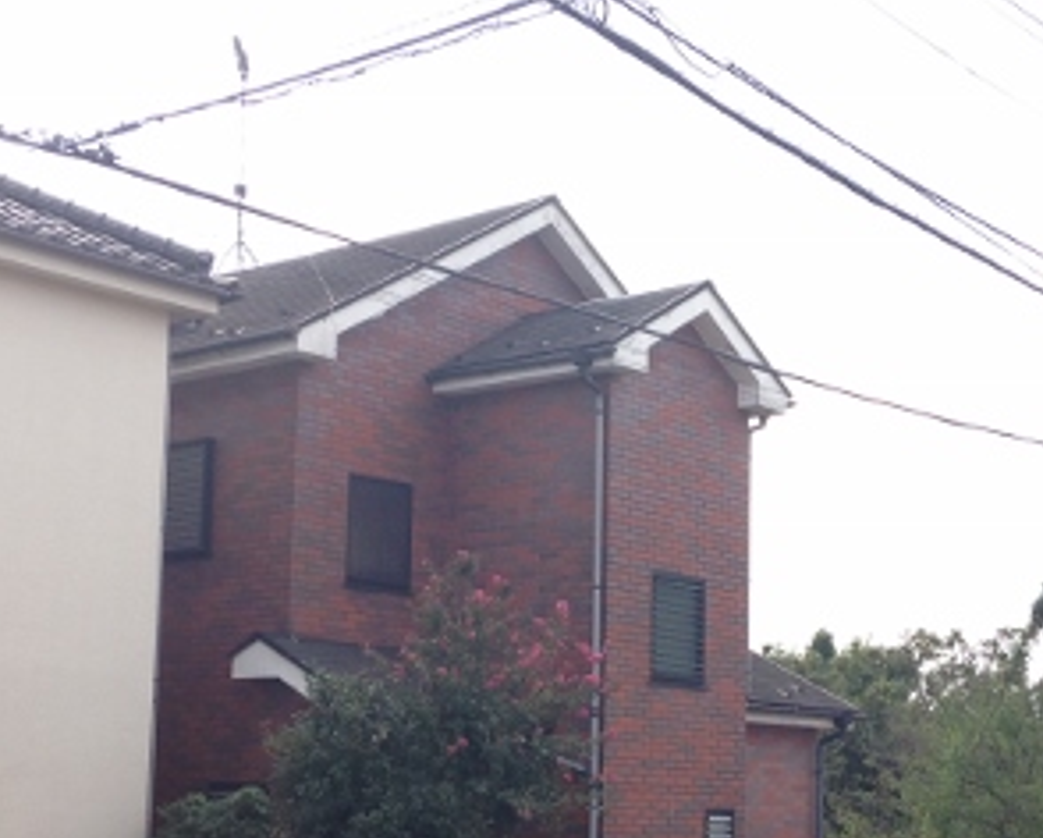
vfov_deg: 21.8
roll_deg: +0.7
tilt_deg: +4.7
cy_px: 575
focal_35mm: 70
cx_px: 617
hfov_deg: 27.1
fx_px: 2164
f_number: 2.4
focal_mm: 4.12
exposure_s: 1/678
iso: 50
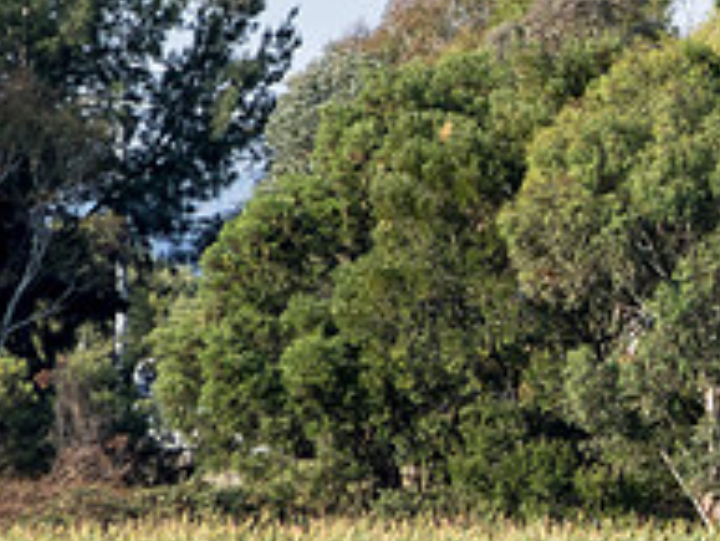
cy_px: 272
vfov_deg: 1.8
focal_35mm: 824
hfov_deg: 2.4
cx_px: 851
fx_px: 17150
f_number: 8
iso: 400
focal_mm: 190
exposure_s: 1/750
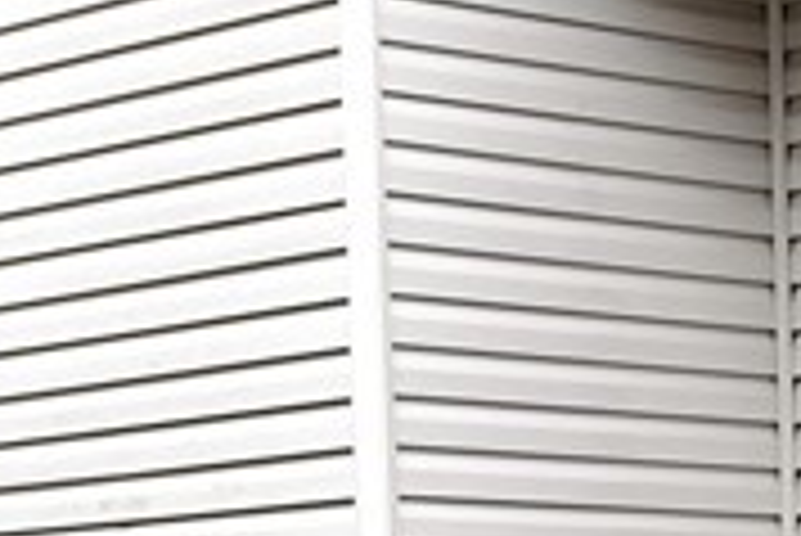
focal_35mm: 177
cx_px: 1609
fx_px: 3941
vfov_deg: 7.5
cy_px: 1022
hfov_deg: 10.6
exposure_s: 1/100
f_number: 5
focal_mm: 29
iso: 400
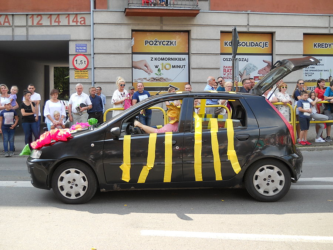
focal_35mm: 41
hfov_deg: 45.8
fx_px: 394
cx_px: 166
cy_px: 125
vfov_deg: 35.1
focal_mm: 6.72
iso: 80
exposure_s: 1/200
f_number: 3.1
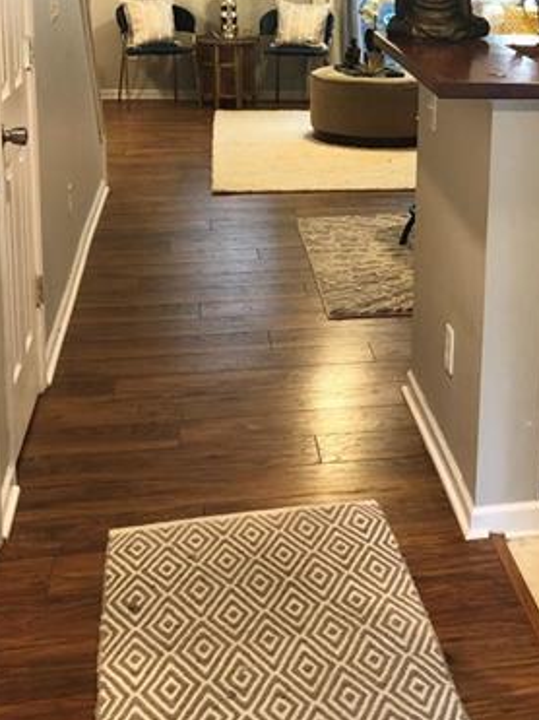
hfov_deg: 24.0
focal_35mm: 58
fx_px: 1205
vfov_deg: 32.5
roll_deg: -1.4
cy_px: 171
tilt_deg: -11.5
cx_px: 547
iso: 40
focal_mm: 4
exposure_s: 1/15
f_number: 1.8
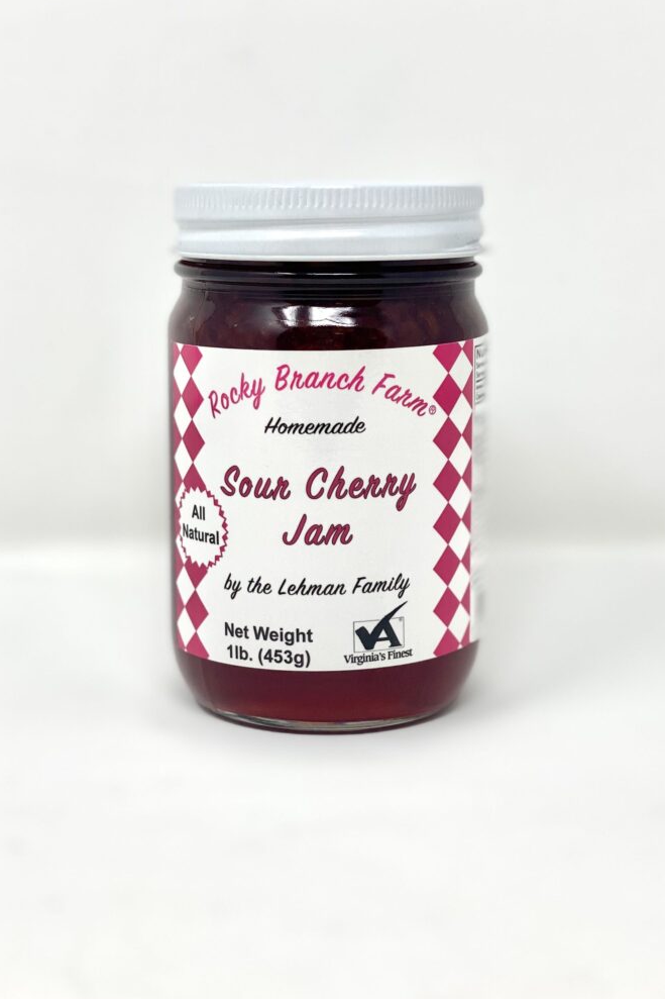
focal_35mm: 56
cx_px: 319
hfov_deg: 24.2
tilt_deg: -9.2
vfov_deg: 35.6
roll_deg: -1.0
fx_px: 1552
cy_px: 490
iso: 32
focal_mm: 6
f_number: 2
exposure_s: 1/120
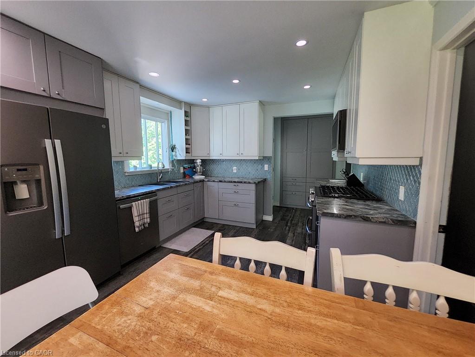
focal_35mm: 13
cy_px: 178
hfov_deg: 106.2
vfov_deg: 90.0
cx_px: 238
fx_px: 178
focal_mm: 1.13
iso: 400
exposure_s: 1/60
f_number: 2.2
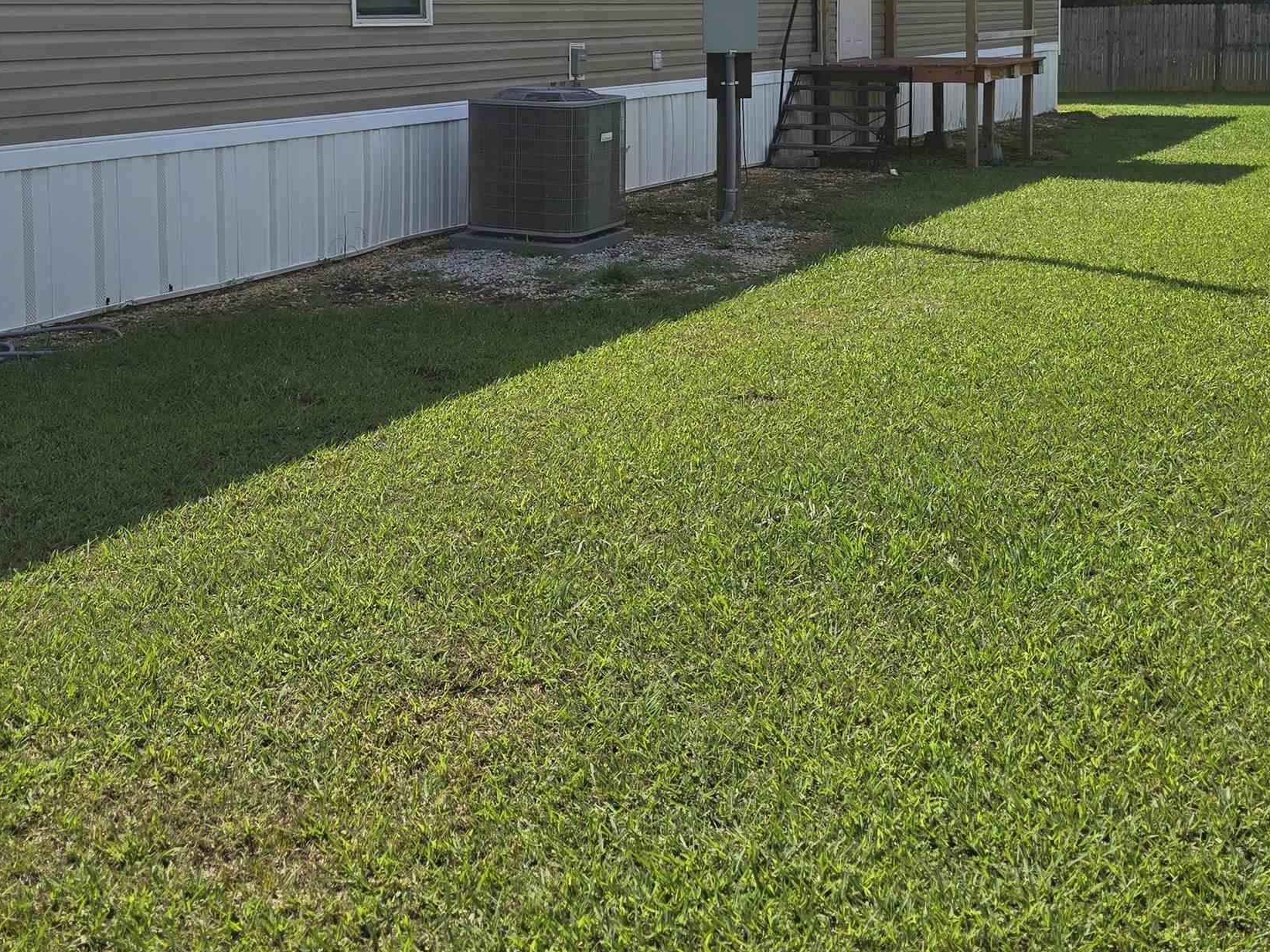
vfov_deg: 32.4
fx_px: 1577
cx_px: 584
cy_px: 148
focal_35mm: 43
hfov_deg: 43.8
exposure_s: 1/777
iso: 12
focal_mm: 6.3
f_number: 1.7
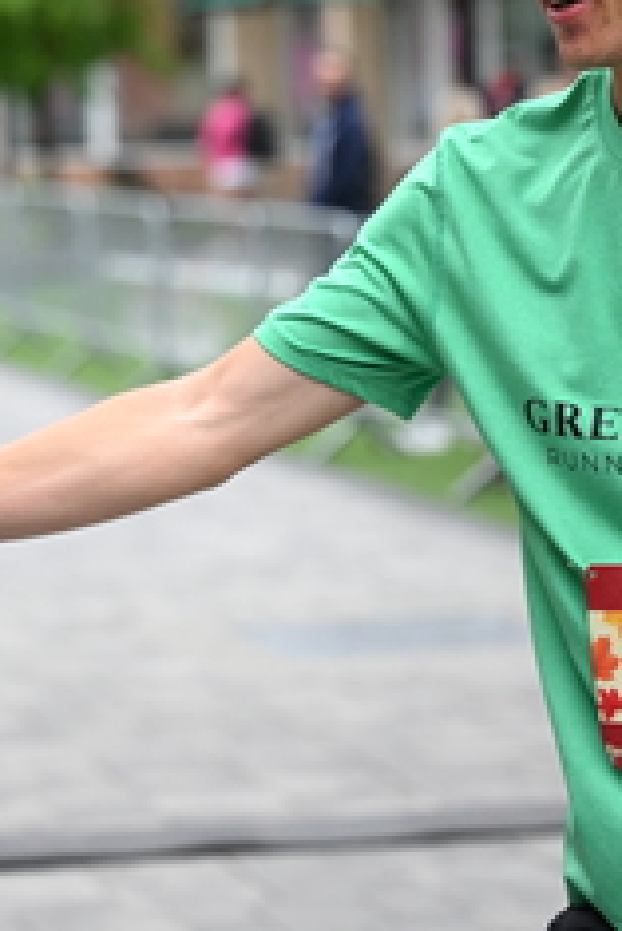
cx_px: 119
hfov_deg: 8.4
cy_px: 216
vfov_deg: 12.5
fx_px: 4244
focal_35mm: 164
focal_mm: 70
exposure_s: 1/1250
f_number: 2.8
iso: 1600
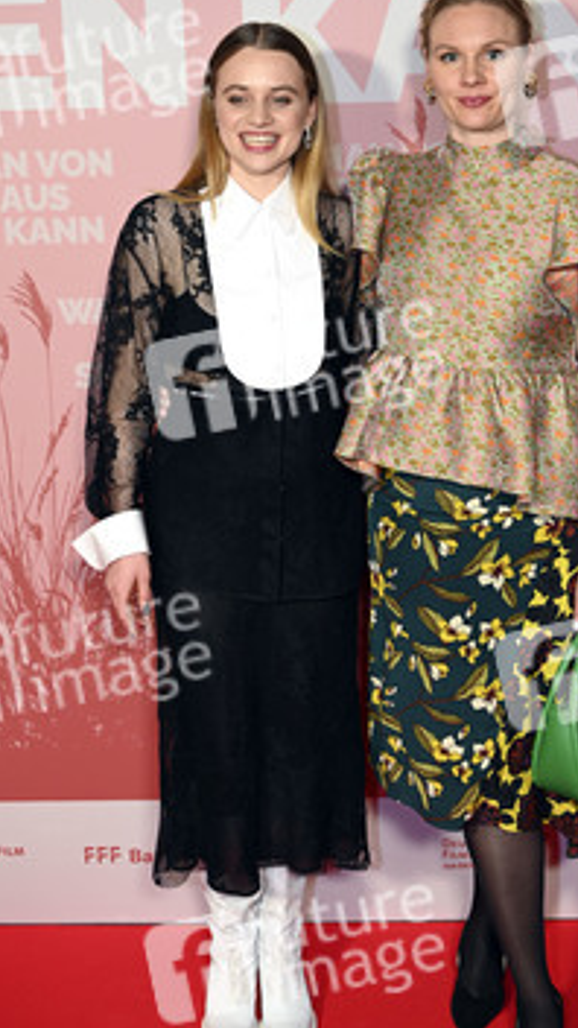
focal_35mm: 63
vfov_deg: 33.3
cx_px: 379
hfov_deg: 19.1
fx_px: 1717
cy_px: 517
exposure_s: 1/100
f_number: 4
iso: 500
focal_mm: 53
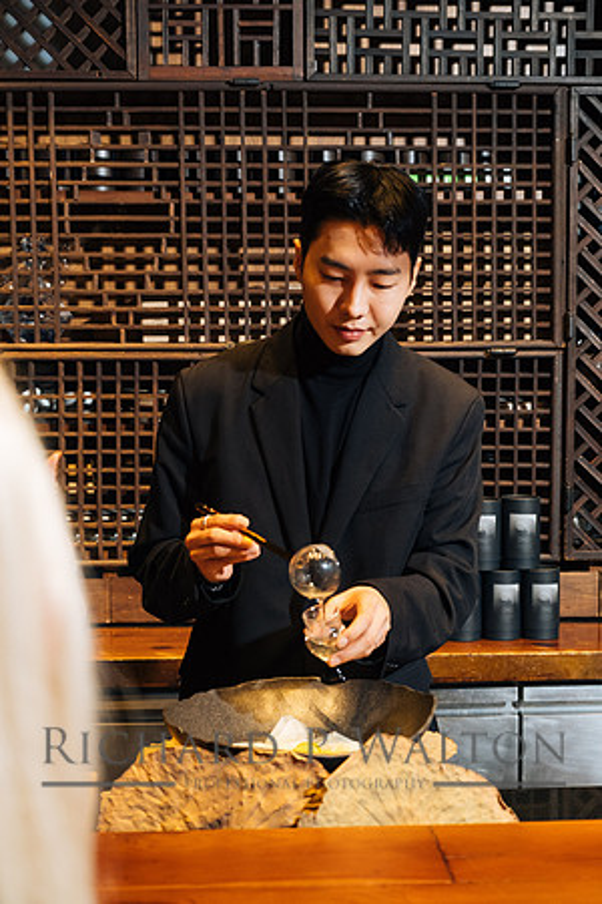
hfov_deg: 24.2
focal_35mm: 56
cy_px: 452
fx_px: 1405
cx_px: 301
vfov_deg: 35.6
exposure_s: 1/60
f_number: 3.2
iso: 1600
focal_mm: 37.6
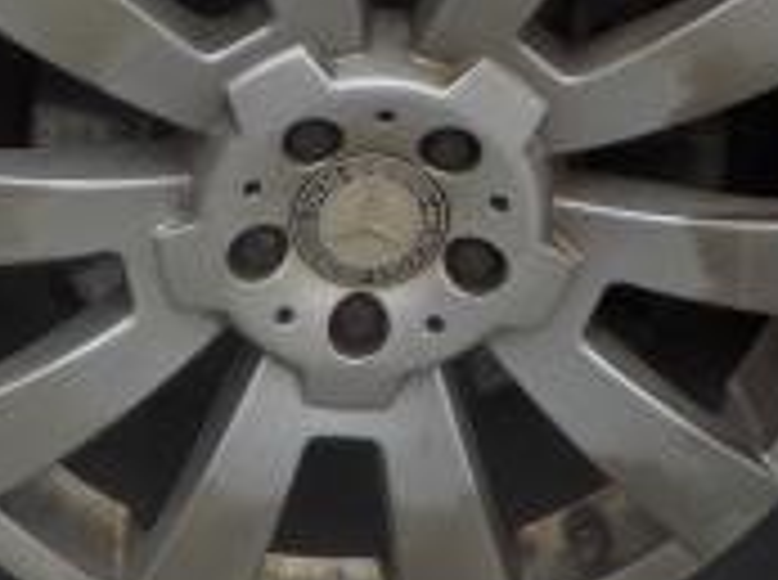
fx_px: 3118
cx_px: 337
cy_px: -27
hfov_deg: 14.2
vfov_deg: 10.5
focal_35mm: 139
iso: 125
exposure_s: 1/320
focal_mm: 4.1
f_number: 3.3
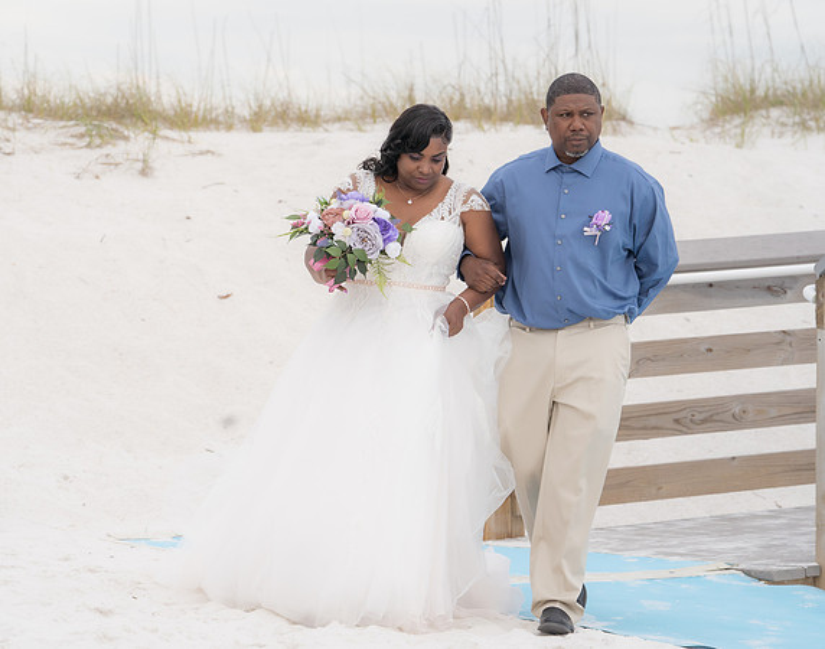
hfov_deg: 11.0
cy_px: 308
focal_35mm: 177
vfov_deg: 8.7
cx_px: 315
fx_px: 4282
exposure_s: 1/320
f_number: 7.1
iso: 640
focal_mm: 151
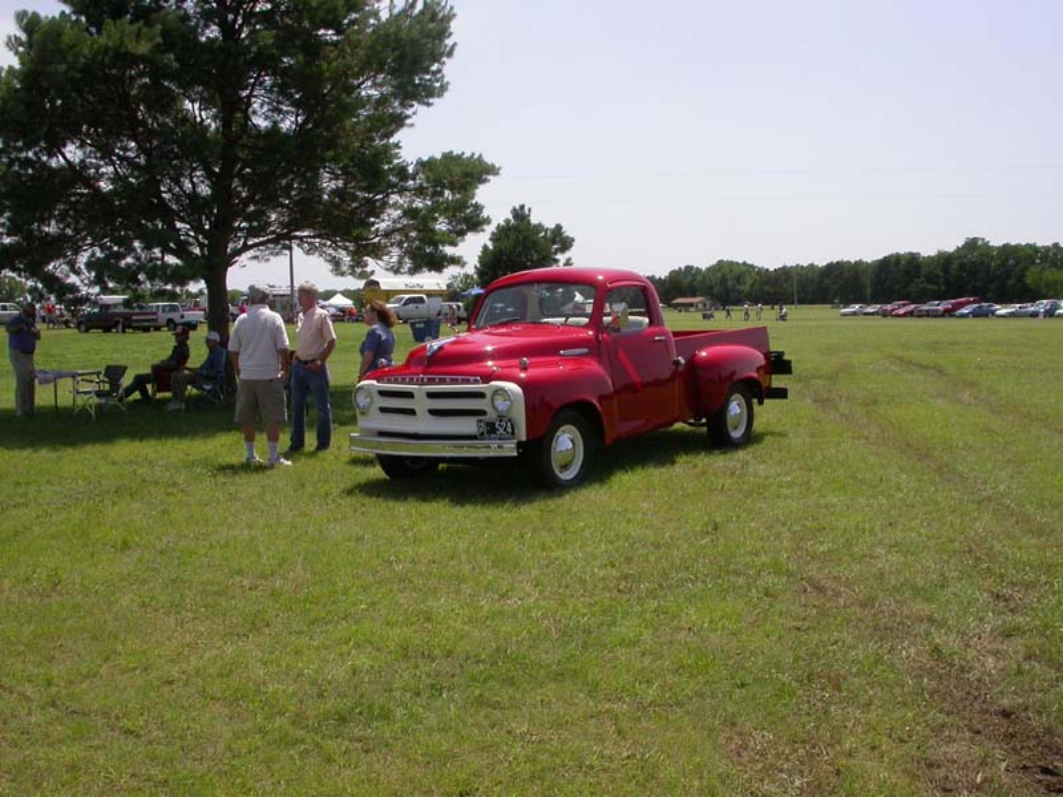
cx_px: 532
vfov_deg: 37.7
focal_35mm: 38
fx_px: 1167
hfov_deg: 49.0
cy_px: 398
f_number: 7.5
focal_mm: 7.85
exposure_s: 1/348
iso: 100
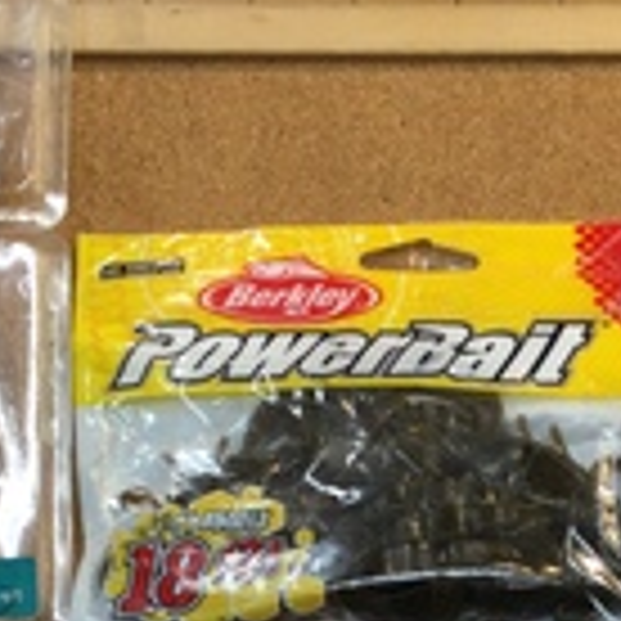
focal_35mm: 119
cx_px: 477
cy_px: 922
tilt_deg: -74.1
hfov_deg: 14.6
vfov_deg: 13.8
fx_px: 2415
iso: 32
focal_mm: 3.3
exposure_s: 1/60
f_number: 2.4
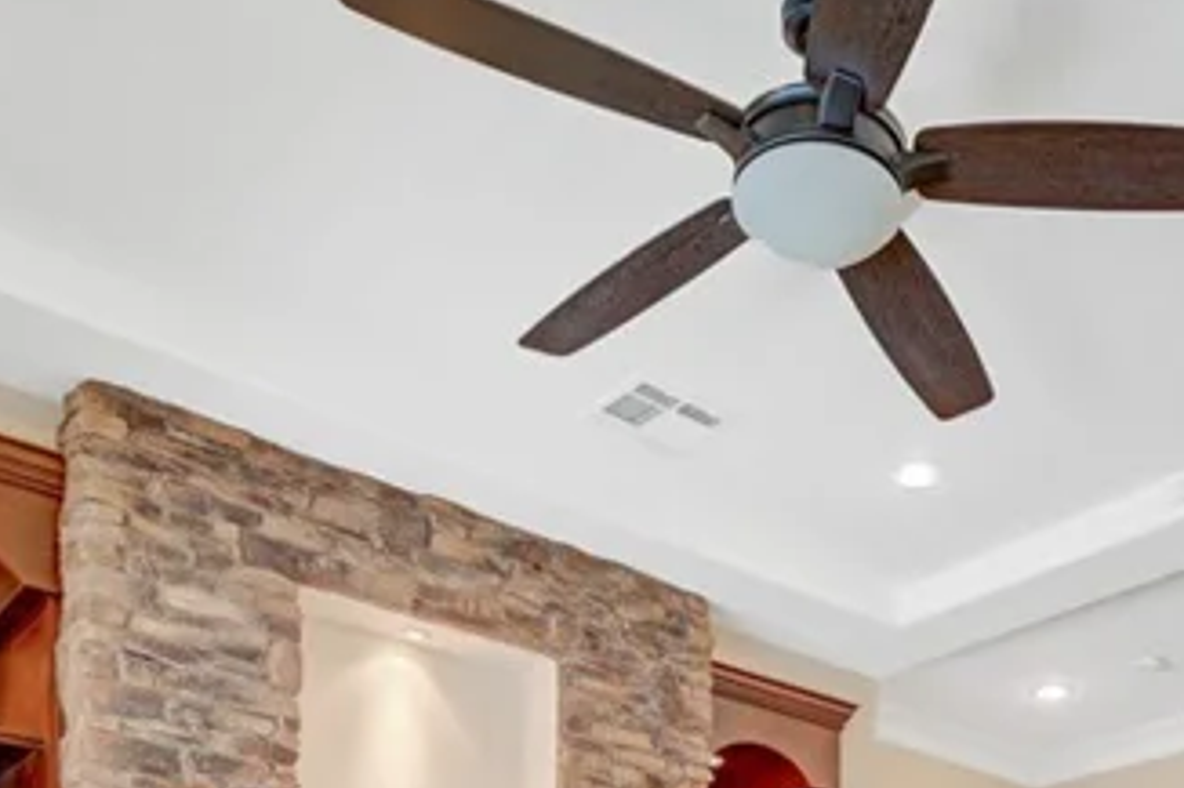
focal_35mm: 44
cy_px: 1197
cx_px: 883
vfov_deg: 23.8
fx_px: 1446
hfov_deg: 43.2
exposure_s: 1/10
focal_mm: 14
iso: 800
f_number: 8
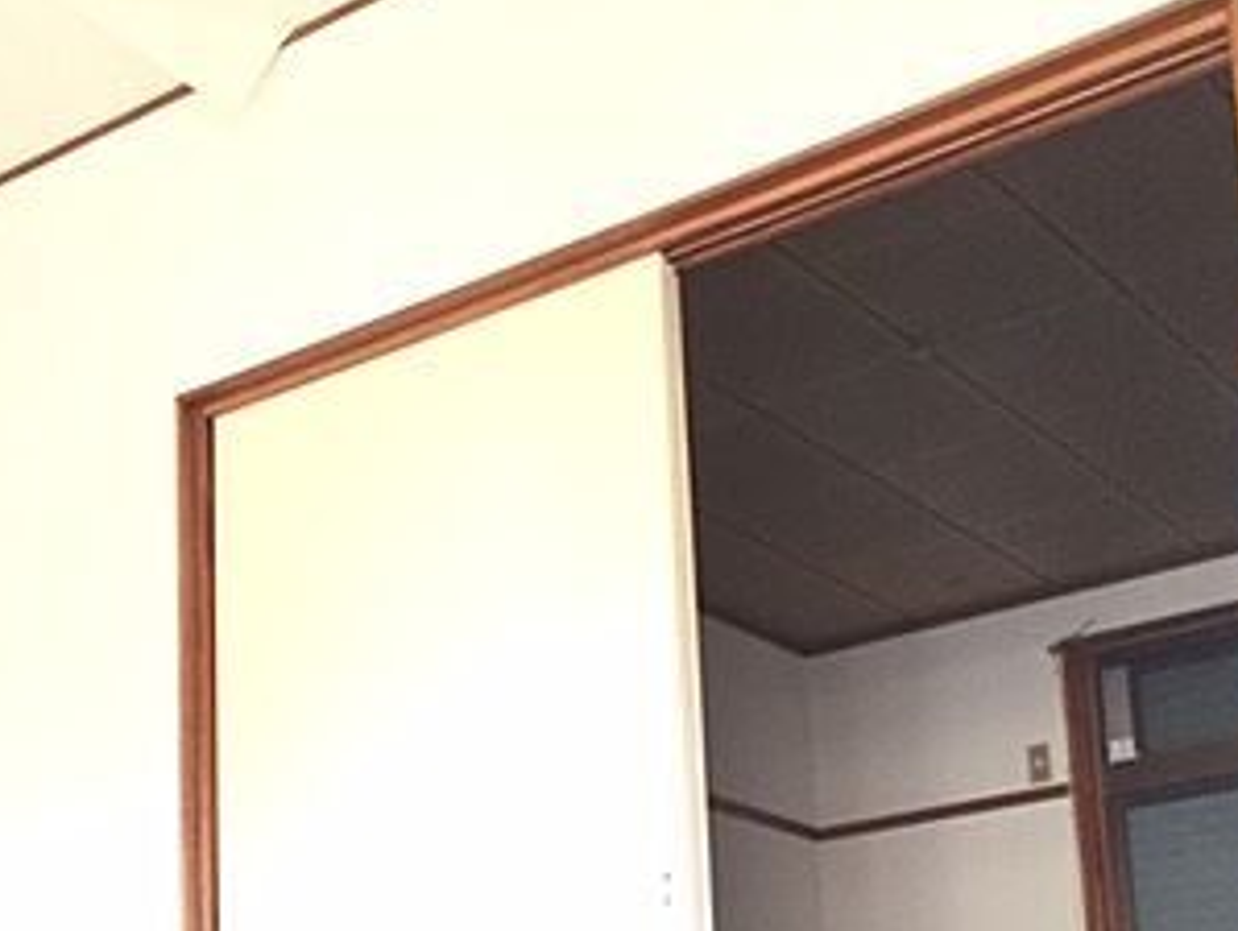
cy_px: 906
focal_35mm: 62
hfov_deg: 31.1
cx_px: 505
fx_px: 2220
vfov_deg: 22.9
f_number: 2.2
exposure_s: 1/30
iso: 100
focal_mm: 4.15
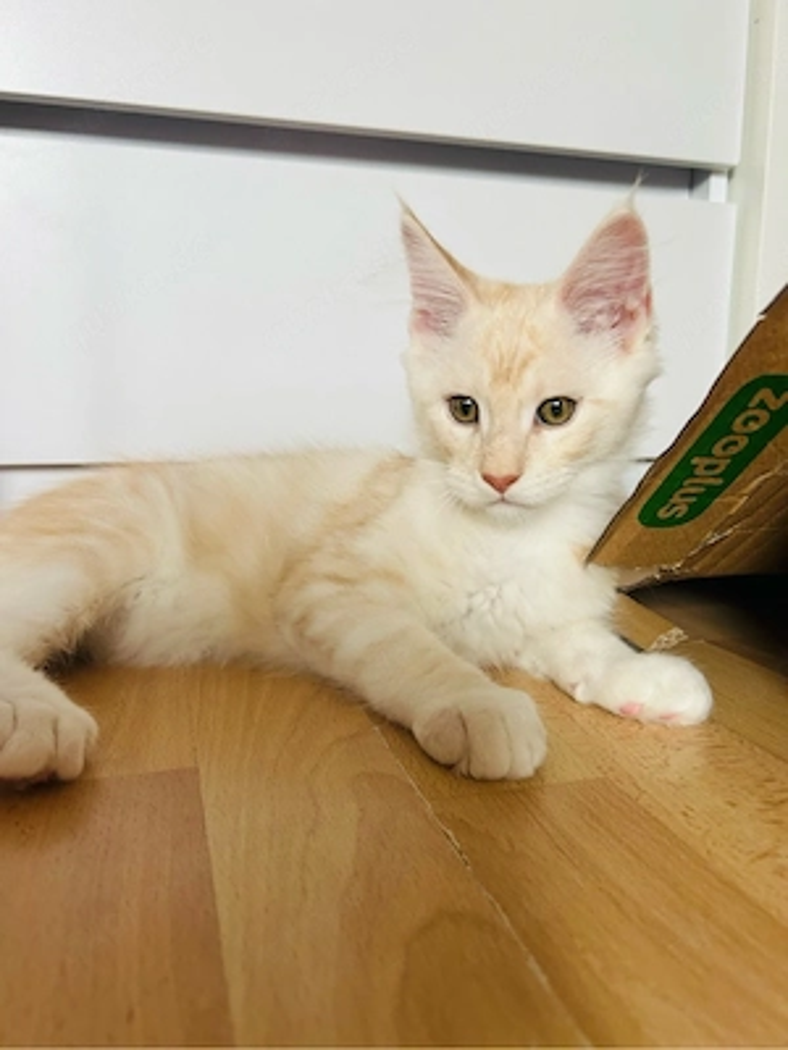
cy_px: 525
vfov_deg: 67.3
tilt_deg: -4.9
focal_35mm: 26
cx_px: 394
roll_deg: -0.3
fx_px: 789
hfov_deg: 53.1
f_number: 1.5
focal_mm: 5.7
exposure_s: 1/121
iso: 125
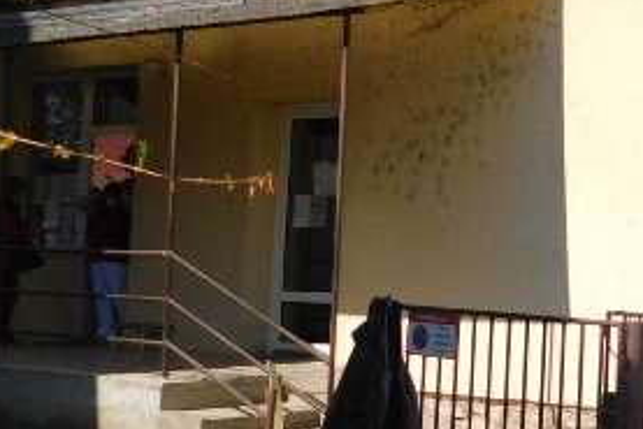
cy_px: 241
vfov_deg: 19.7
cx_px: 868
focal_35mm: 69
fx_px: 1233
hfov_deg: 24.8
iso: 125
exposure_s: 1/500
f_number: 6
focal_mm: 4
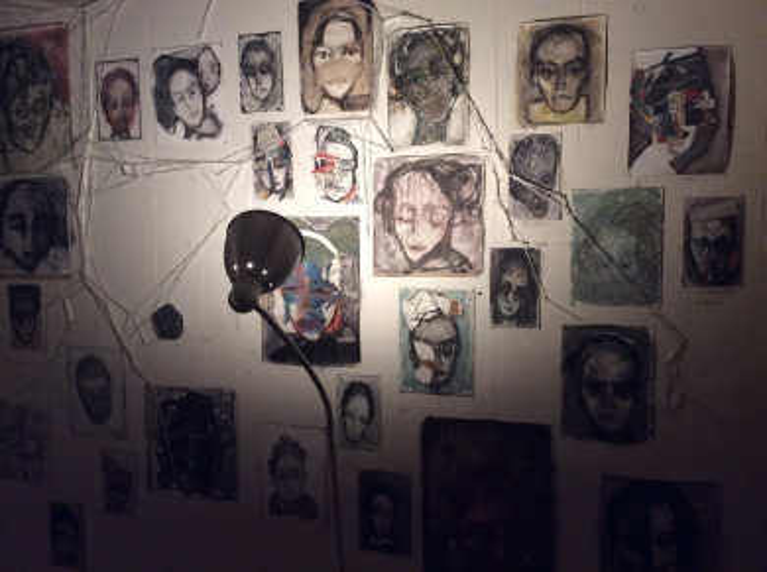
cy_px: 286
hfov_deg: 56.9
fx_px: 708
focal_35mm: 32
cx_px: 384
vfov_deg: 44.0
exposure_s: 1/25
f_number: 2.4
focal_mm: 3.3
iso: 160
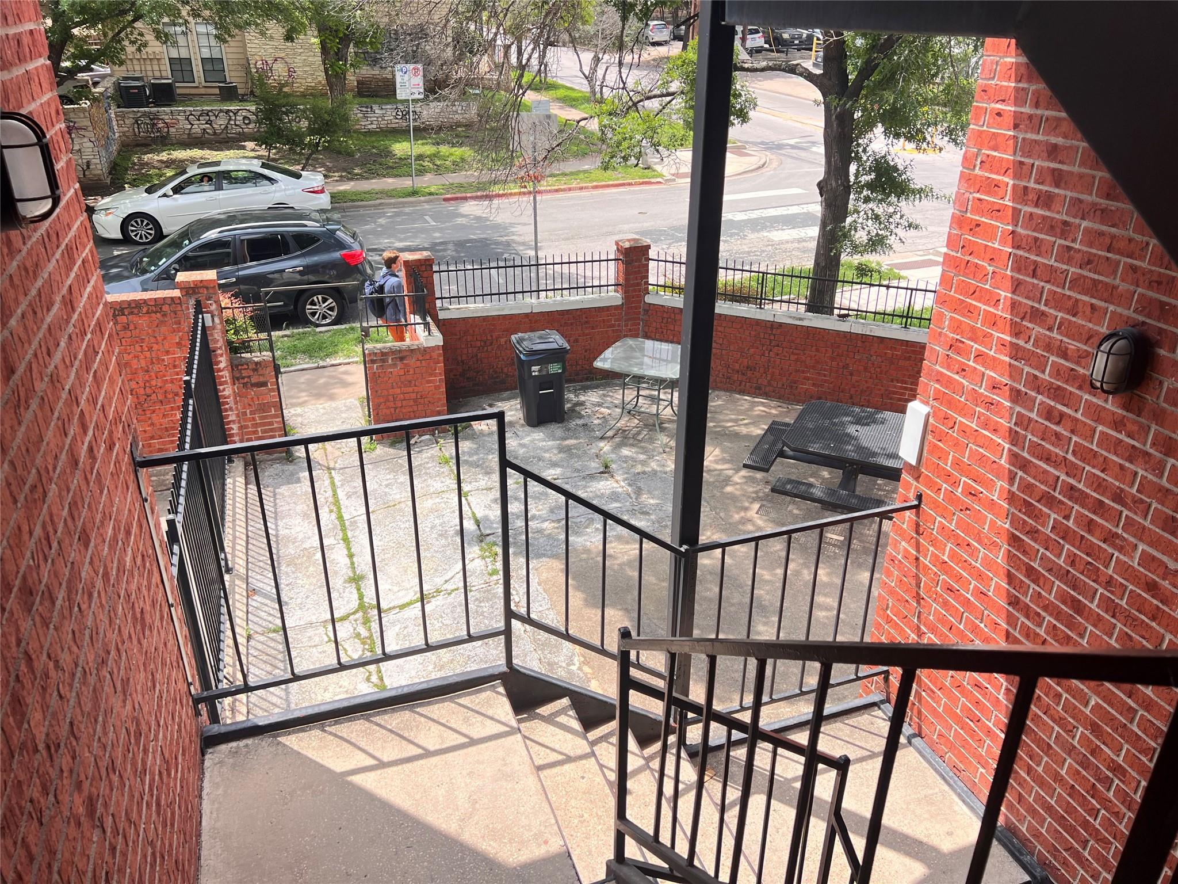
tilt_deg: -27.2
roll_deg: -1.2
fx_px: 885
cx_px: 589
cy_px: 442
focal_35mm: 26
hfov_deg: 67.3
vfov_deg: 53.1
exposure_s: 1/932
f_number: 1.5
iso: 50
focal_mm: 5.7
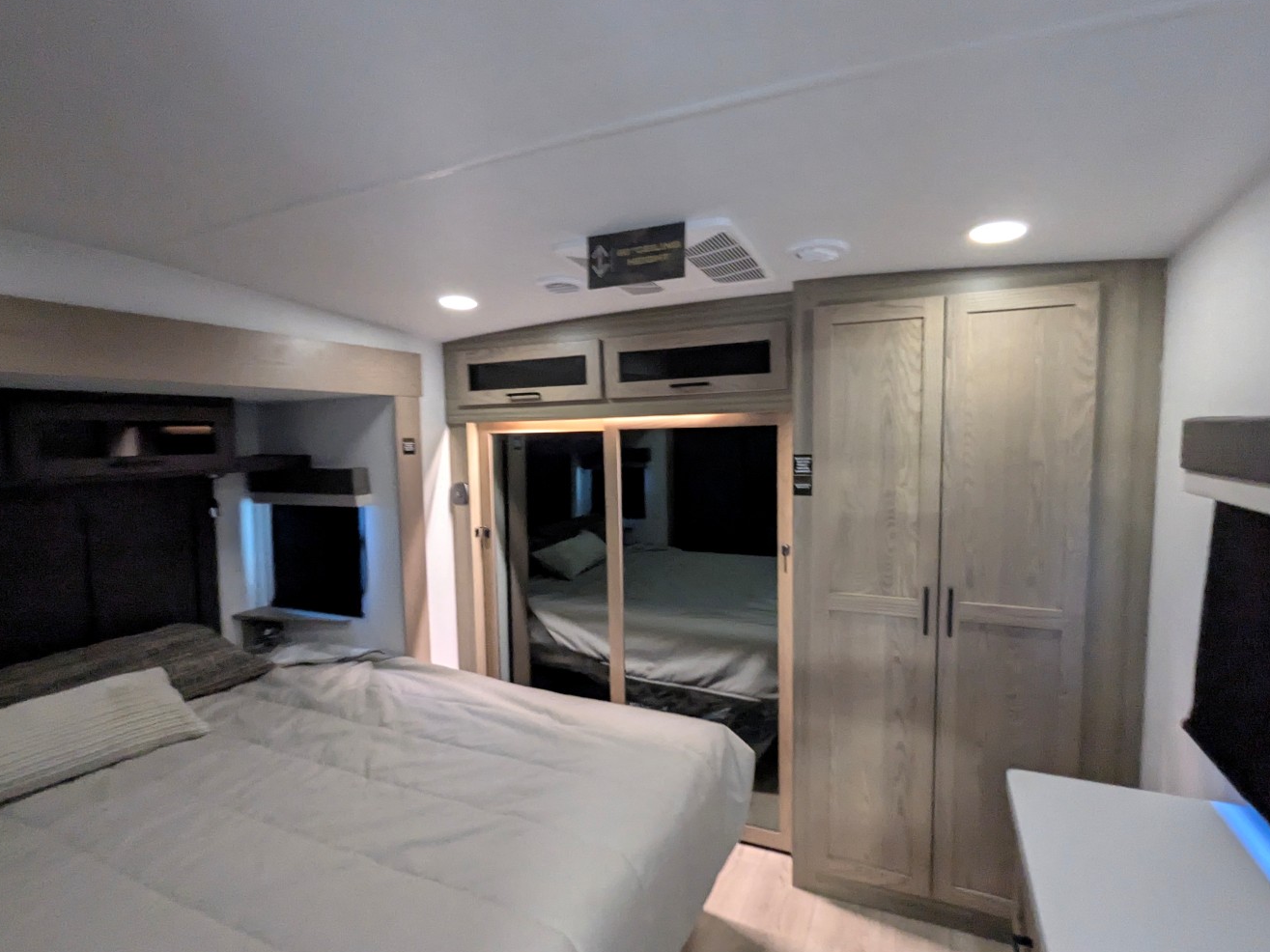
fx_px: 624
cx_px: 651
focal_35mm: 17
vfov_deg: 74.7
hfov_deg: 91.0
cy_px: 485
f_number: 2.2
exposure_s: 1/25
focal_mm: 2.35
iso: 574
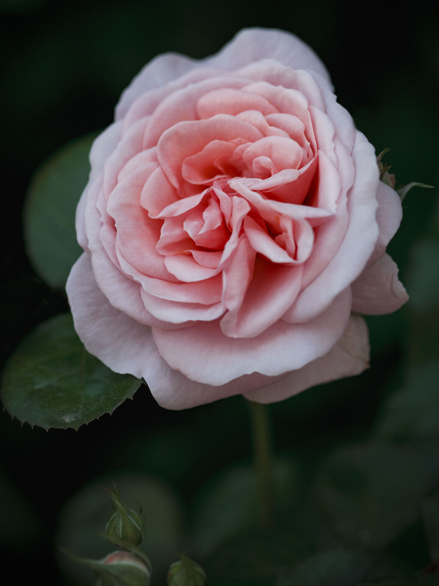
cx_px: 220
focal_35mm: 114
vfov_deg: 17.3
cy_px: 269
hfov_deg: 13.0
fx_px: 1927
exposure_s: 1/2500
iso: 800
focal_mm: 105
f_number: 4
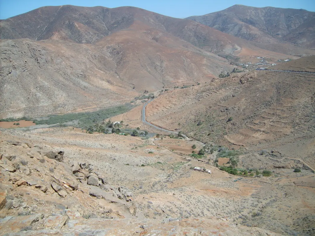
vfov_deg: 40.7
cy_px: 118
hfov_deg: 52.6
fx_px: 318
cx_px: 158
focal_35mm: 35
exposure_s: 1/180
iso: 50
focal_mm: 5.8
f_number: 7.1
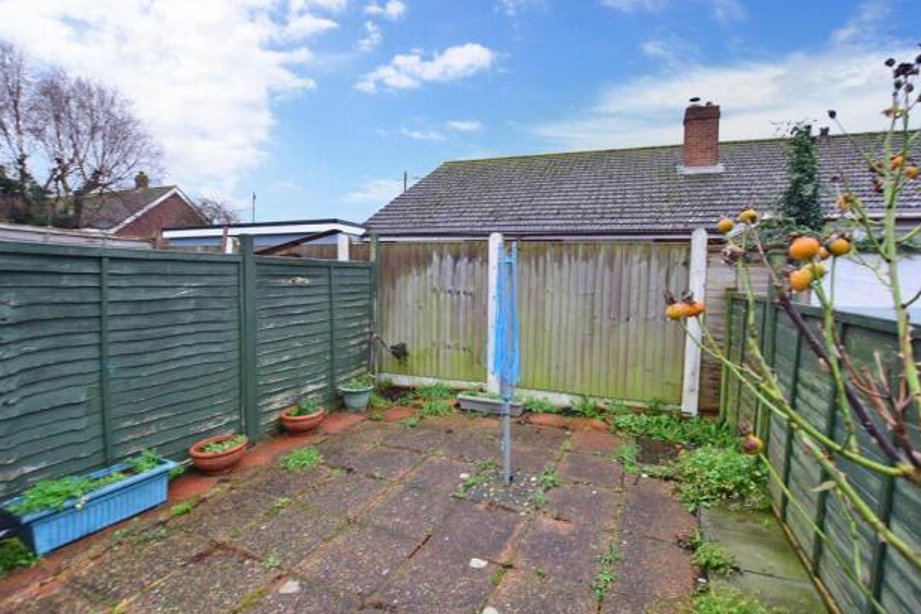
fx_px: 409
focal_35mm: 16
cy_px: 303
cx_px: 484
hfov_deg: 96.7
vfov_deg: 73.7
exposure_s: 1/100
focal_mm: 10
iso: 400
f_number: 5
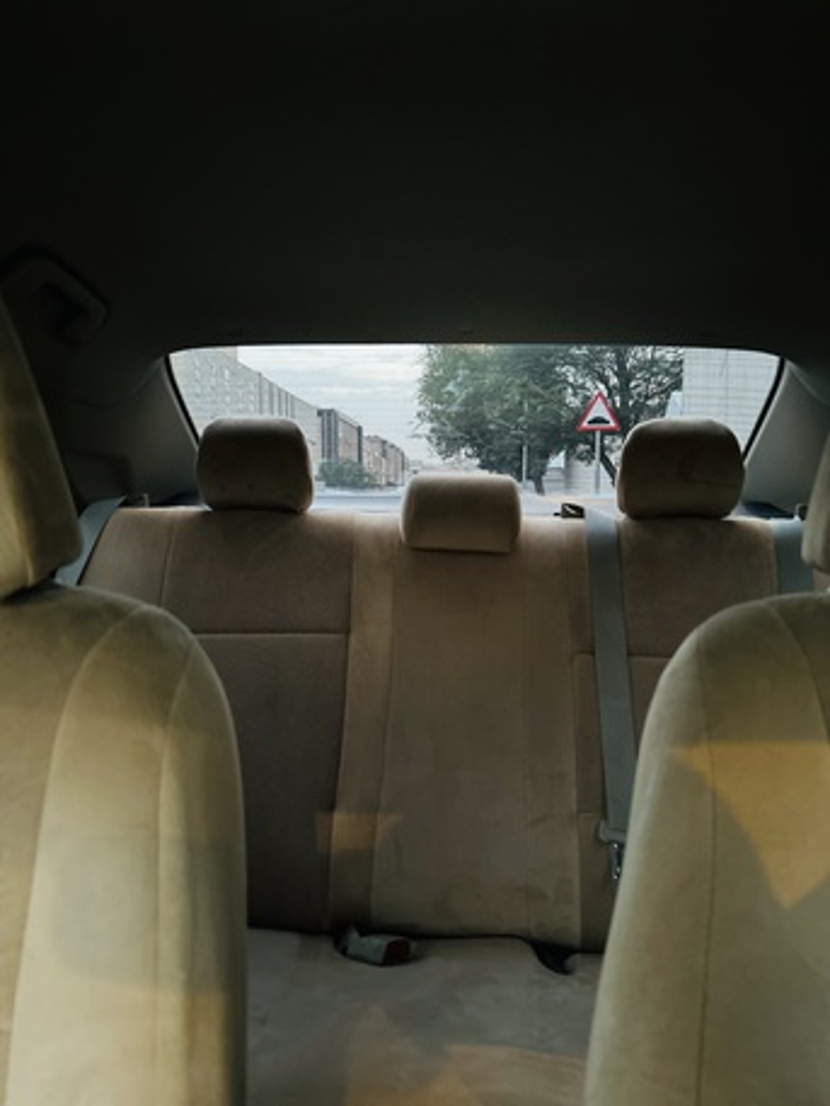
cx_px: 415
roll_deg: +0.4
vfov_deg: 67.3
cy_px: 553
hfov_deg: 53.1
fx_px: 831
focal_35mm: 26
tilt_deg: -4.3
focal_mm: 5.7
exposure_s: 1/30
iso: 800
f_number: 1.5
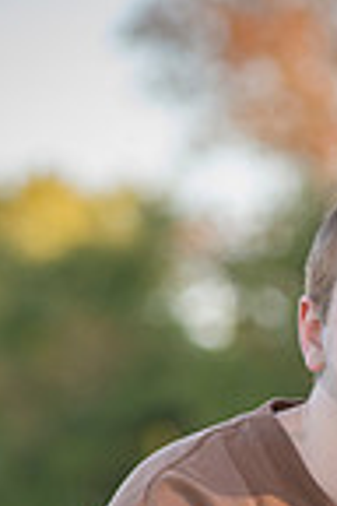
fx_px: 5251
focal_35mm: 374
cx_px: 407
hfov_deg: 3.7
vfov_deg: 5.5
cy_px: 647
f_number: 4
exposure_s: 1/640
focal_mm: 120
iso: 400
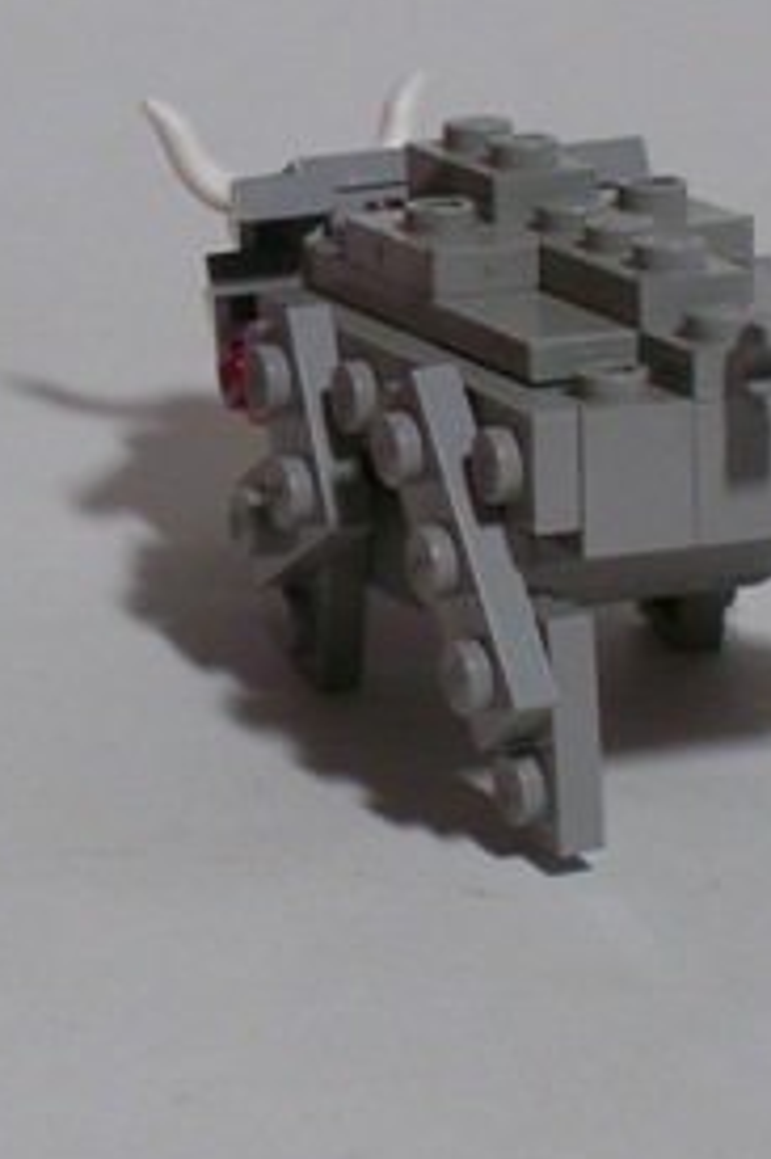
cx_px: -78
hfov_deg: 6.6
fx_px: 6626
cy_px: 472
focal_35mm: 206
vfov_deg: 10.0
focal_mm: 16.8
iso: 160
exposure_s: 1/10
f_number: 4.6
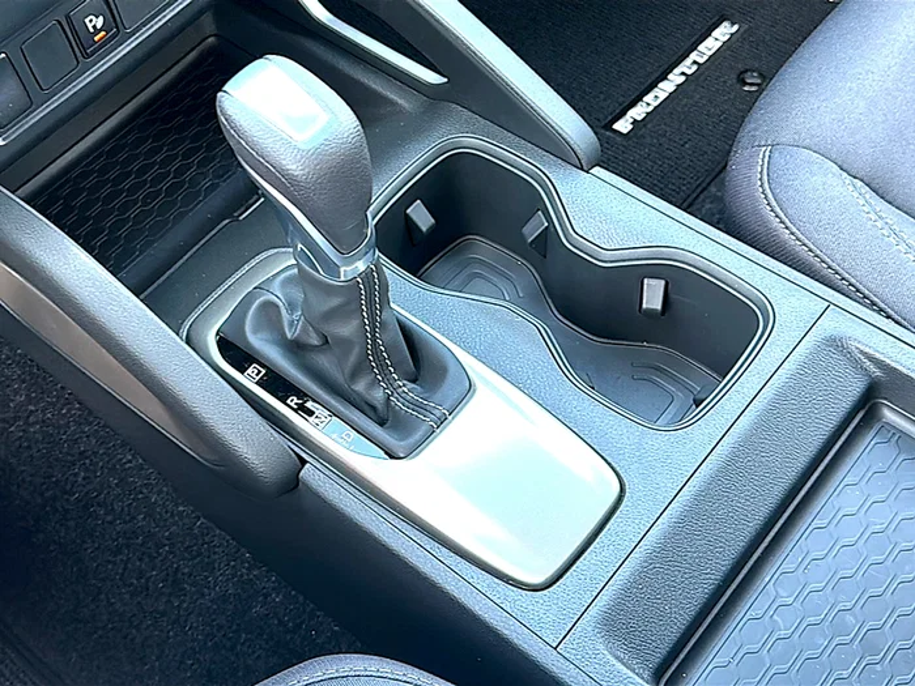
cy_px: 343
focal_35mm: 36
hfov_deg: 51.4
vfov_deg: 39.7
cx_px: 458
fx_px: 952
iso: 125
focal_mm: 6.86
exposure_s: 1/50
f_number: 1.78
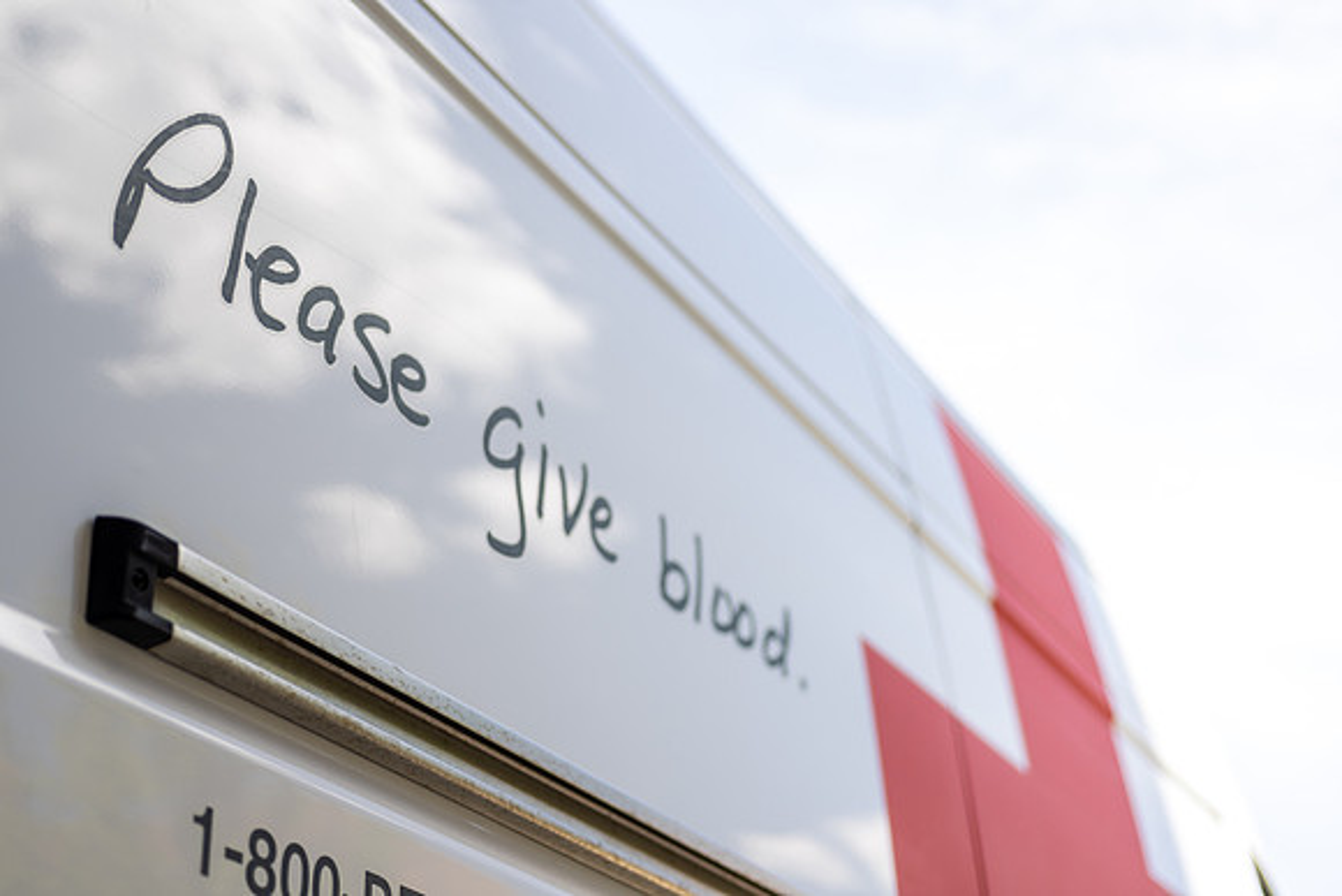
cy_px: 448
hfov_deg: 33.4
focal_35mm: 60
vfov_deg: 22.6
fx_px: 2237
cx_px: 671
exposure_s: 1/500
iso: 100
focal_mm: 60
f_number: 2.8
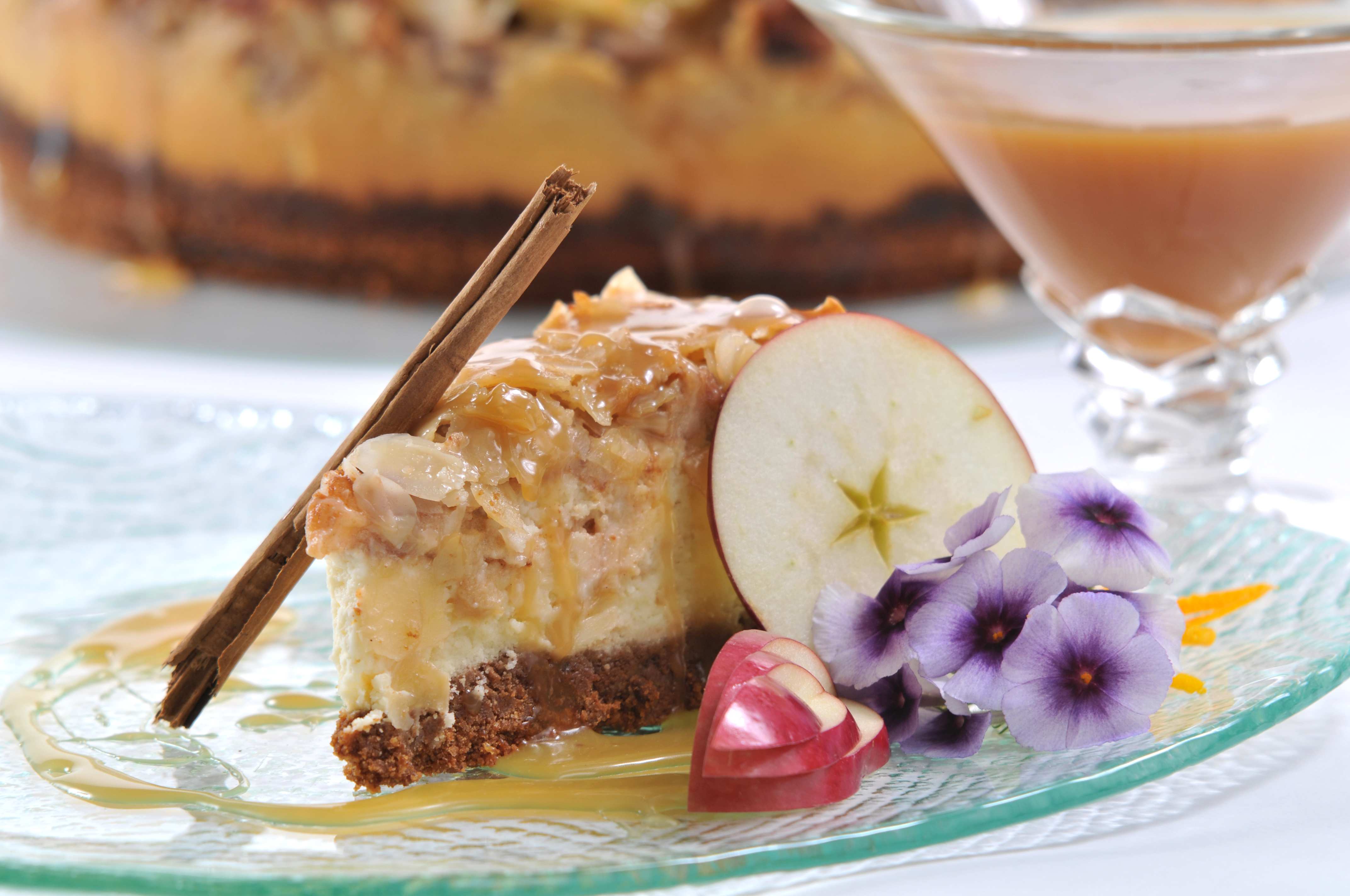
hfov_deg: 6.9
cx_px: 675
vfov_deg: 4.6
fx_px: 11236
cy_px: 448
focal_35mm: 300
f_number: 6.3
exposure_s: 1/200
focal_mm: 200
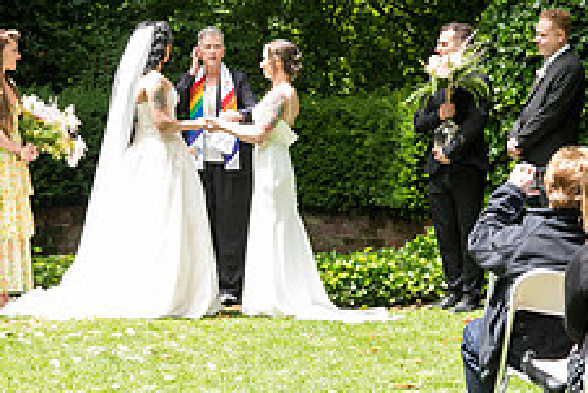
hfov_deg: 13.7
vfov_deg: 9.2
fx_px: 2435
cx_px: 198
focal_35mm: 149
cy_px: 142
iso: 500
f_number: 5
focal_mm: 58
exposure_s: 1/400
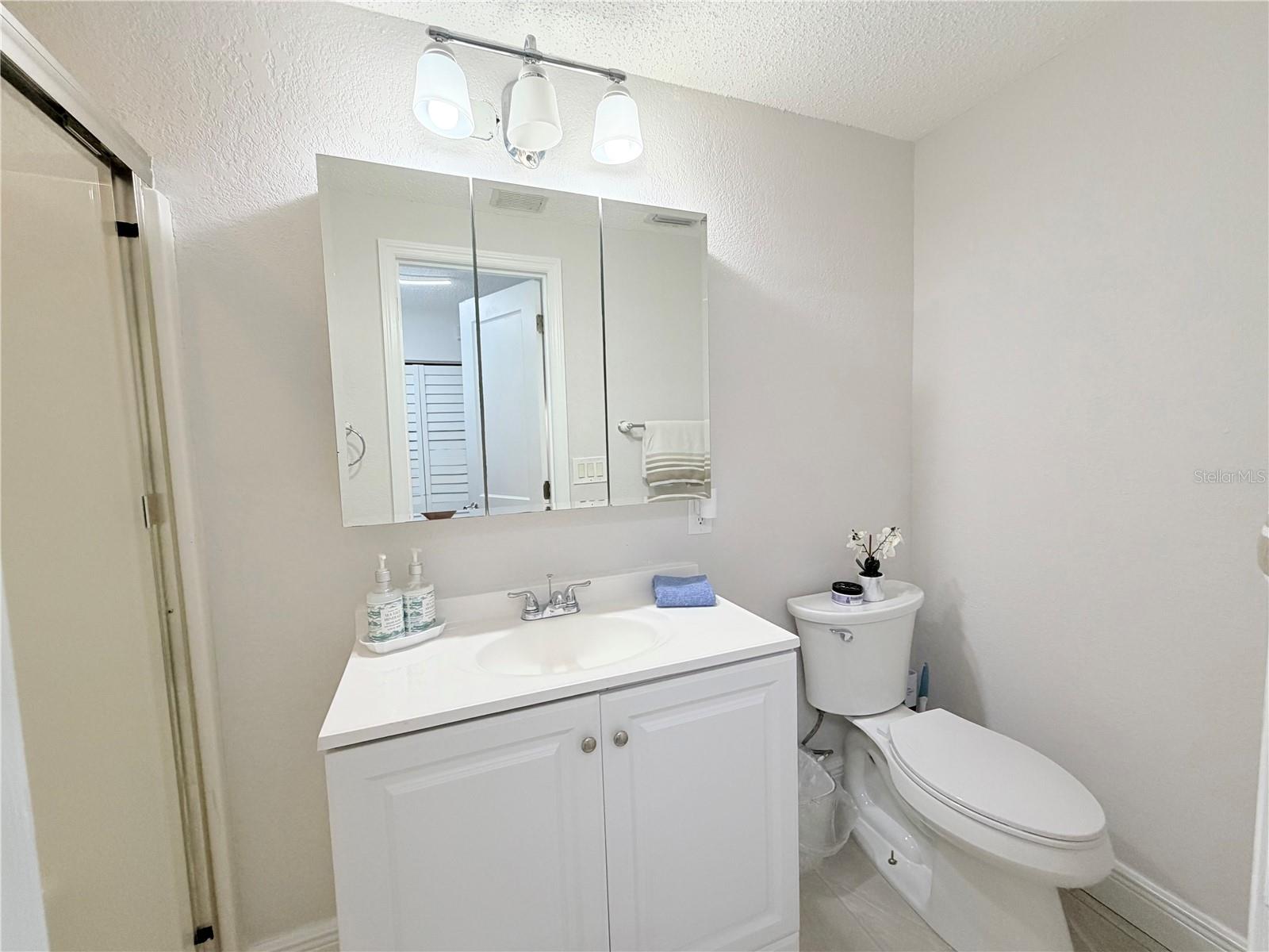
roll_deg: +1.6
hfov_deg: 102.1
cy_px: 476
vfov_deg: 85.7
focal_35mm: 14
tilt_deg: -5.4
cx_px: 634
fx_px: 513
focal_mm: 2.22
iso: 200
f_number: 2.2
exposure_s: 1/120
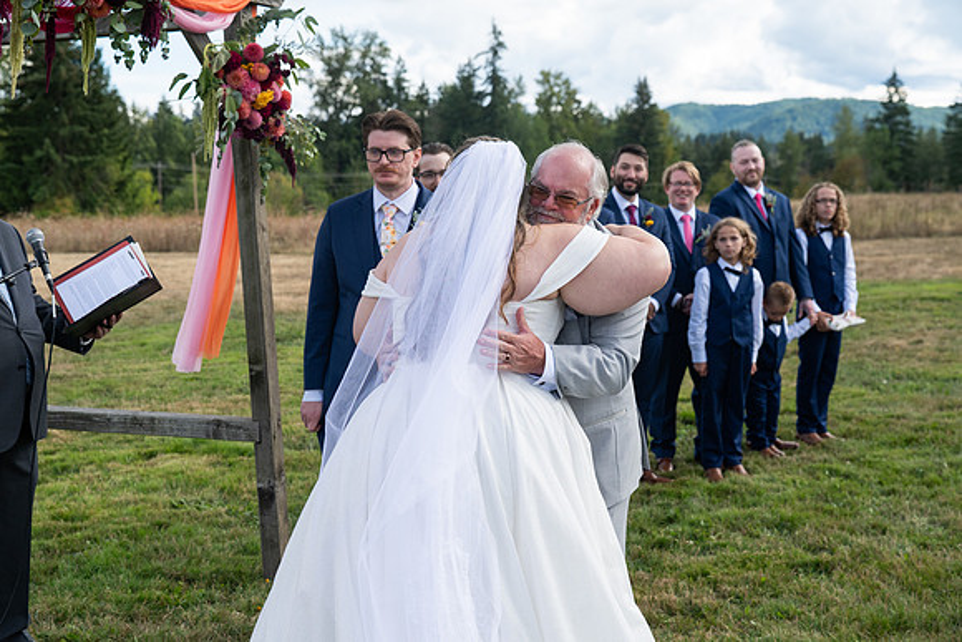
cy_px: 321
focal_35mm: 47
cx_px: 481
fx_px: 1256
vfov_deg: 28.7
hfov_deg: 41.9
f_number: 4.5
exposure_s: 1/1000
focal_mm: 47
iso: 400
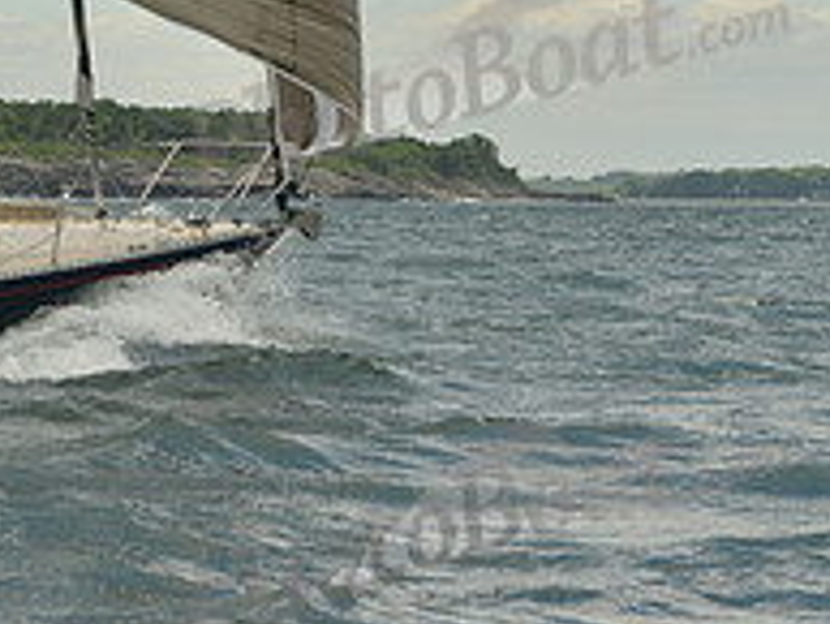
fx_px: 5206
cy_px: -84
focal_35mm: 217
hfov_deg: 9.0
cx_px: -34
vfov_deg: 6.8
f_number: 5
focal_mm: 75
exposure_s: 1/800
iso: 400
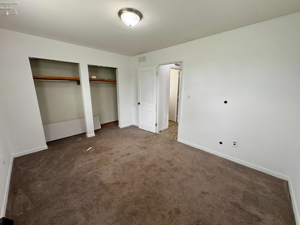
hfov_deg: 102.1
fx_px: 121
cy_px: 112
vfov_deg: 85.7
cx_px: 150
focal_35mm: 14
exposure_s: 1/120
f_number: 2.2
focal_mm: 2.22
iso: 200
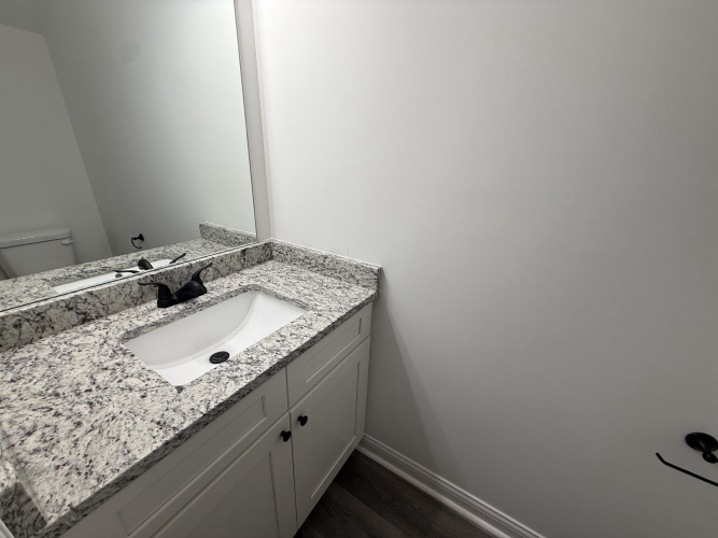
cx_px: 359
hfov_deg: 102.1
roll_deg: -1.5
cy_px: 269
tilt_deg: -21.9
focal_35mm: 14
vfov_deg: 85.7
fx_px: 290
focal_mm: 2.22
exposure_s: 1/120
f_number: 2.2
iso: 64
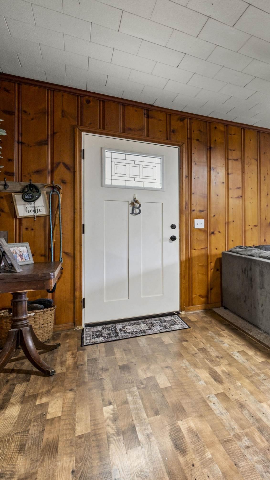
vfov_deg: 76.3
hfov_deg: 34.4
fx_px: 306
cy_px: 236
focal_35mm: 24
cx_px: 348
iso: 800
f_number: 8
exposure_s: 1/1.67
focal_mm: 10
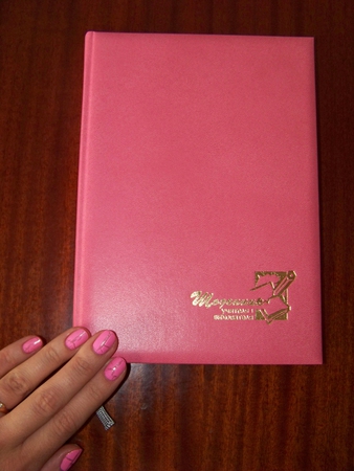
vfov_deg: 43.8
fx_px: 586
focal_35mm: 43
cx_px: 177
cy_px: 236
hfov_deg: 33.6
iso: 200
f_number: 2.8
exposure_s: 1/30
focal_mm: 6.75
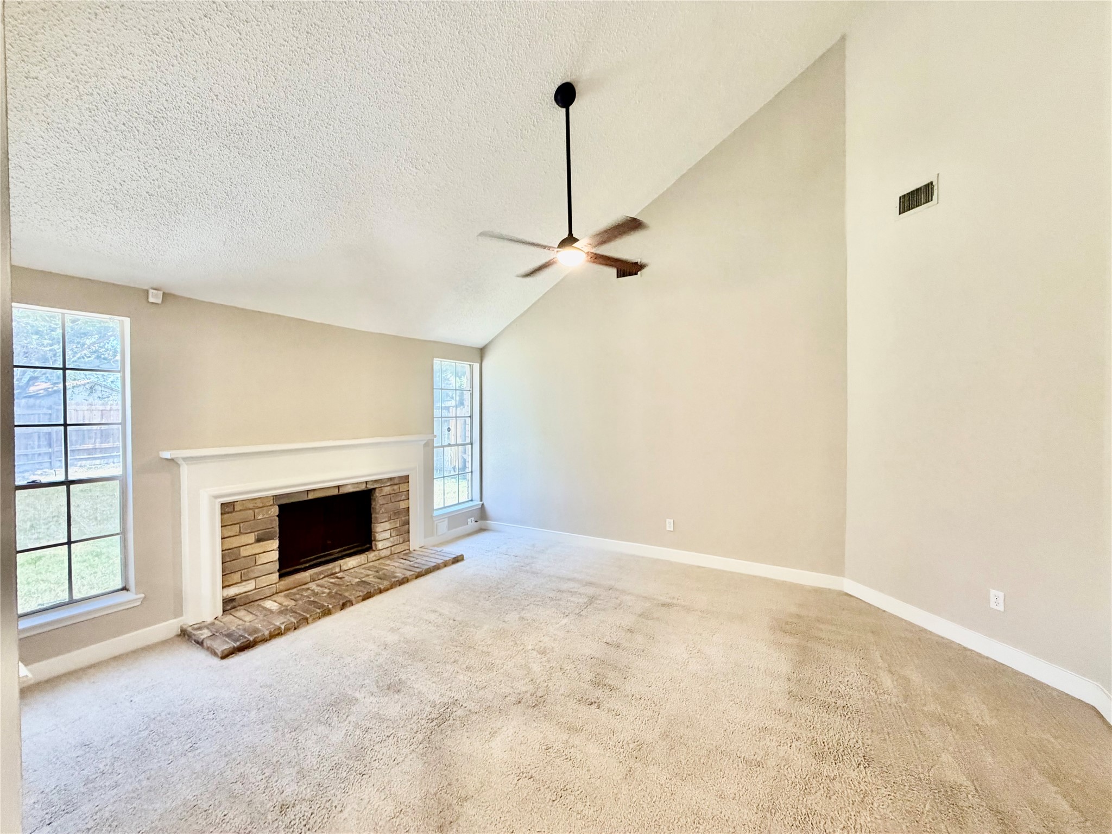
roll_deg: +0.6
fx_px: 450
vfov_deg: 85.7
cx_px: 556
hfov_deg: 102.1
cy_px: 417
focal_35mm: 14
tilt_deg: -0.6
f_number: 2.2
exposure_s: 1/111
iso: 320
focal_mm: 2.22
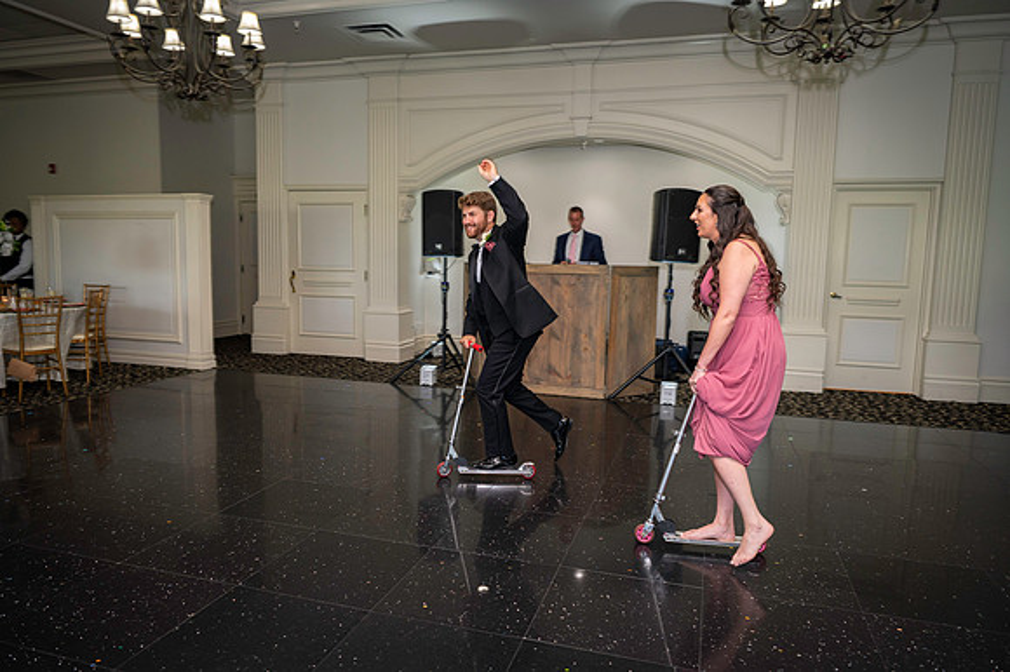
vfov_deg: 53.1
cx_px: 505
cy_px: 336
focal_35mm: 24
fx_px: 673
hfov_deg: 73.8
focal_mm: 24
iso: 800
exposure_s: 1/100
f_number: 3.5
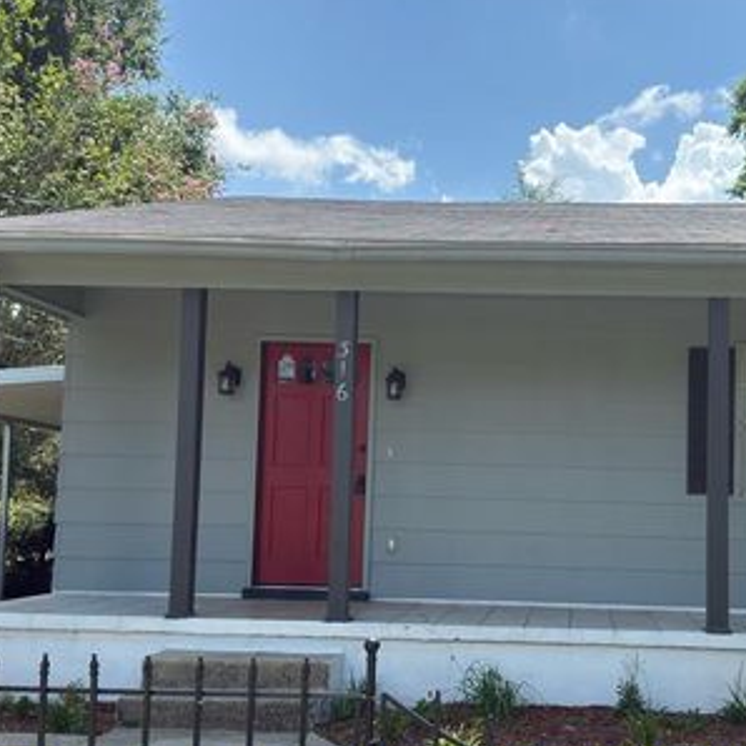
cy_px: 449
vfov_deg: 36.6
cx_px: 531
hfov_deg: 36.2
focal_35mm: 46
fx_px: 1122
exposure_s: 1/3497
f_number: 1.78
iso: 100
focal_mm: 6.76
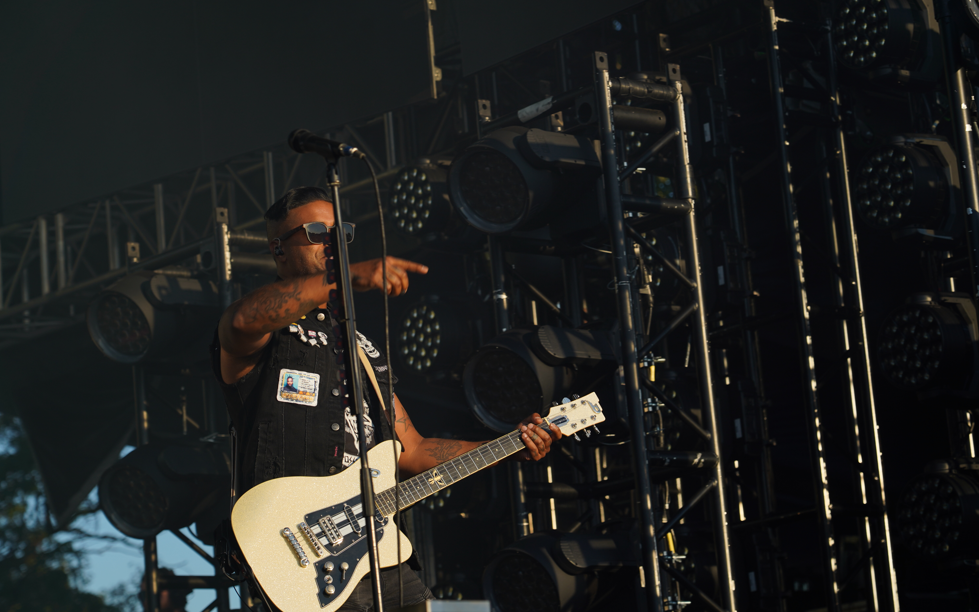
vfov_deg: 12.1
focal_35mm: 108
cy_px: 312
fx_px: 2882
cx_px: 489
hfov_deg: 19.3
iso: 100
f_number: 6.3
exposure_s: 1/320
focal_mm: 105
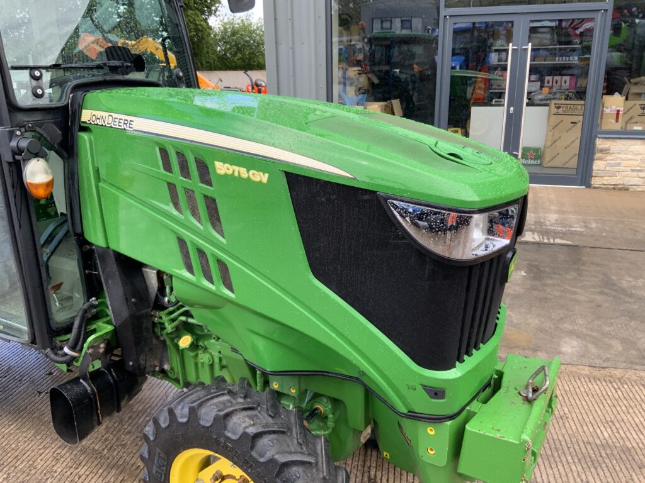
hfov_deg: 61.7
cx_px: 322
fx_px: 540
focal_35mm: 29
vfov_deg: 48.2
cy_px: 242
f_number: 1.8
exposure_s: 1/199
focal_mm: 3
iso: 16
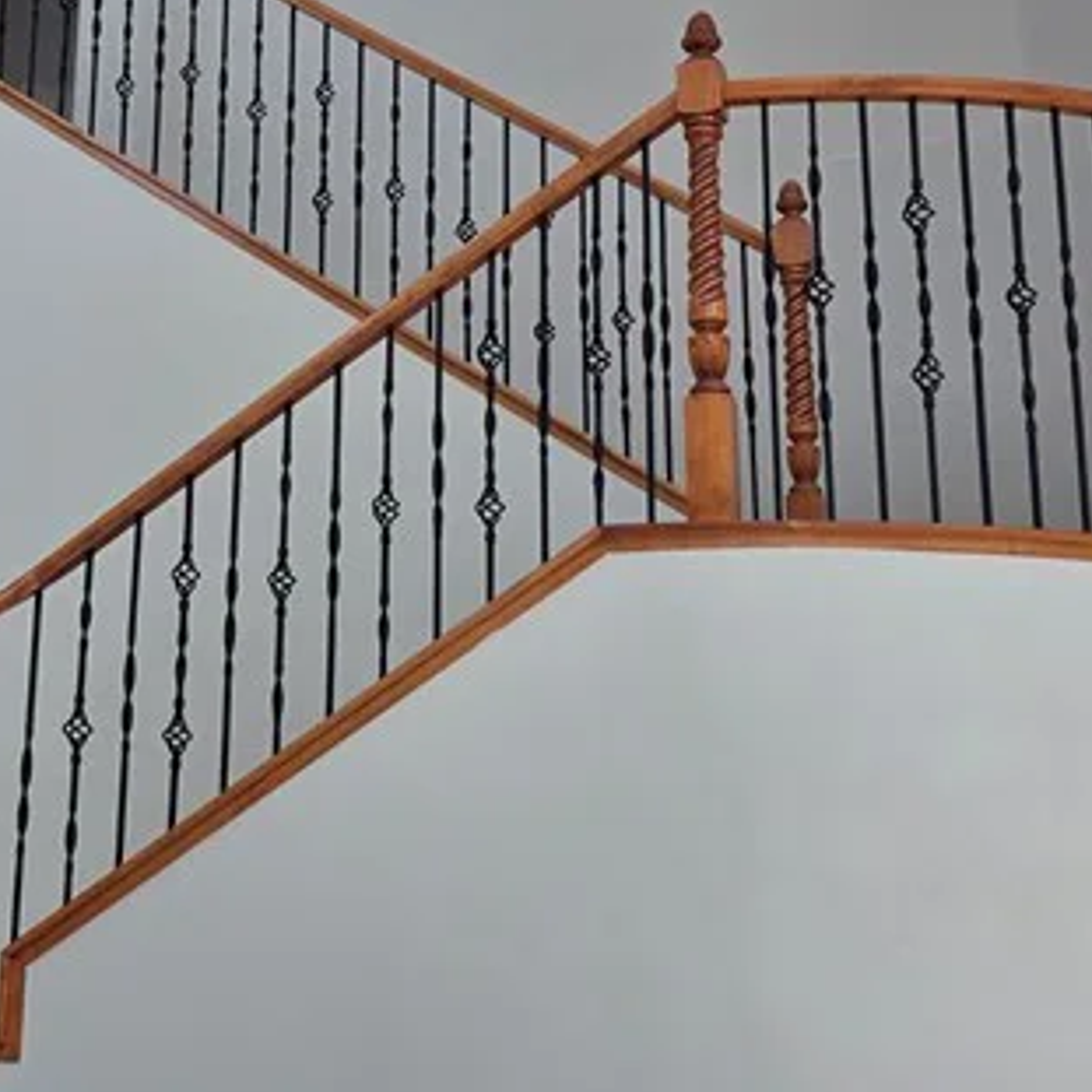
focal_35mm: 67
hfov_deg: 25.0
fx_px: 2391
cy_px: 207
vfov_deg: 25.3
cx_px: 137
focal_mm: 6.3
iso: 32
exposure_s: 1/120
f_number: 1.7
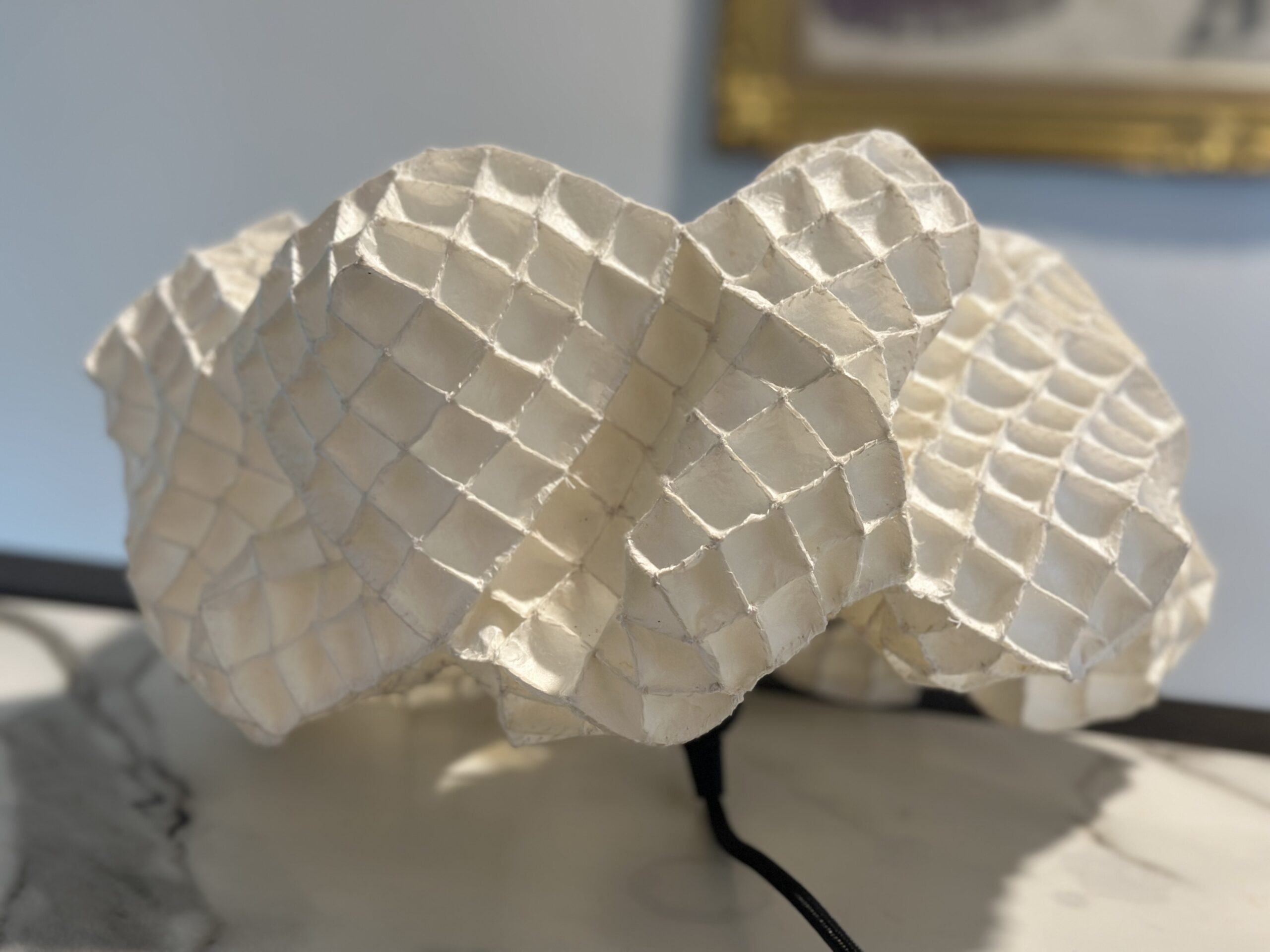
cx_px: 635
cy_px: 476
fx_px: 1761
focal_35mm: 48
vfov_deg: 30.3
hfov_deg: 39.7
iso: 125
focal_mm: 6.86
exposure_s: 1/60
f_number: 1.78
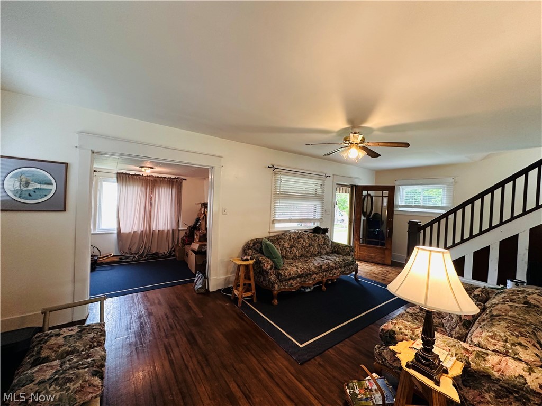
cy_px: 203
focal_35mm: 14
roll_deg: -2.4
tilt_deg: -0.7
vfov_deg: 85.7
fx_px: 219
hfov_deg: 102.1
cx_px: 271
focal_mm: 2.22
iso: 250
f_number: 2.2
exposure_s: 1/60
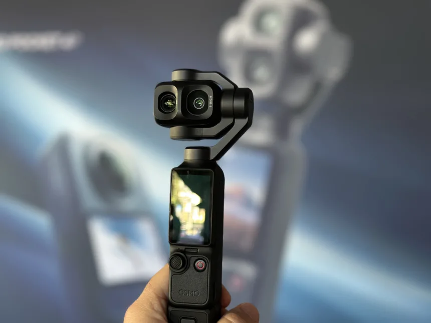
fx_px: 598
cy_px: 162
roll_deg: -3.0
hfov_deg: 39.7
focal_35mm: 48
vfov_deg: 30.3
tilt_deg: -0.3
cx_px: 216
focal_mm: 6.86
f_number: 1.78
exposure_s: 1/60
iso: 200
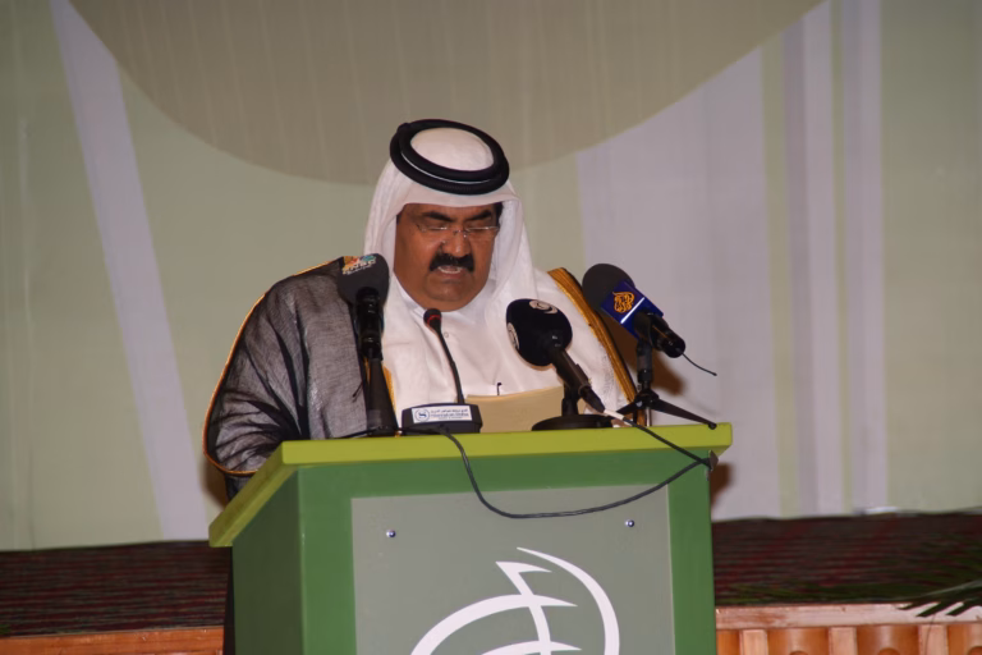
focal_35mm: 300
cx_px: 491
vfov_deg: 4.6
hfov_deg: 6.9
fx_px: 8183
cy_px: 328
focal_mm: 200
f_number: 6.3
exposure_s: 1/125
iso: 400
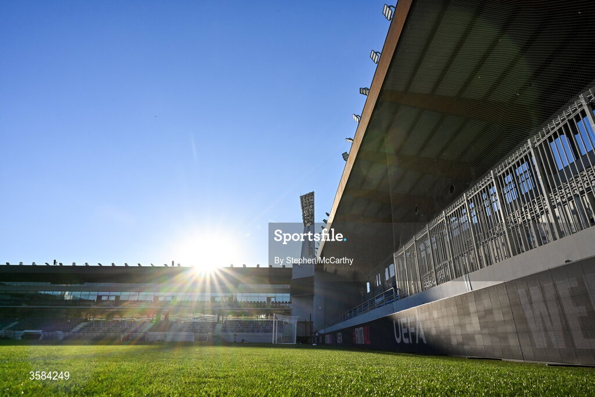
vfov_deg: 63.2
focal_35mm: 20
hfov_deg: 85.4
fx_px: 322
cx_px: 298
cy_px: 198
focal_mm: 19.5
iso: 500
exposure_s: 1/1250
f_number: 10
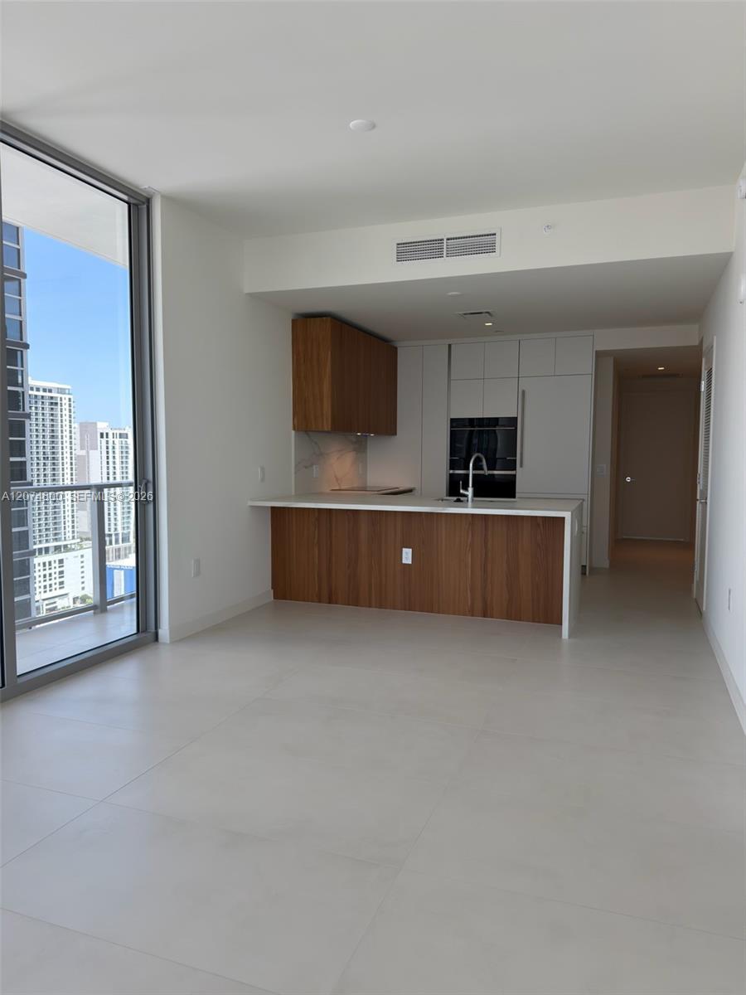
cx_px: 373
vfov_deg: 71.6
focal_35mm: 24
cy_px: 498
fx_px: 690
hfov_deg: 56.8
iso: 100
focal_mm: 6.76
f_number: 1.78
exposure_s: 1/560
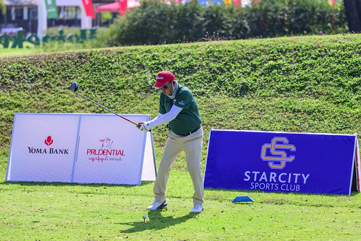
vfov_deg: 11.4
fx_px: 1203
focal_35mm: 120
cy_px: 120
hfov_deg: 17.1
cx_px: 180
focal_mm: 120
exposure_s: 1/10000
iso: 560
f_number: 2.8
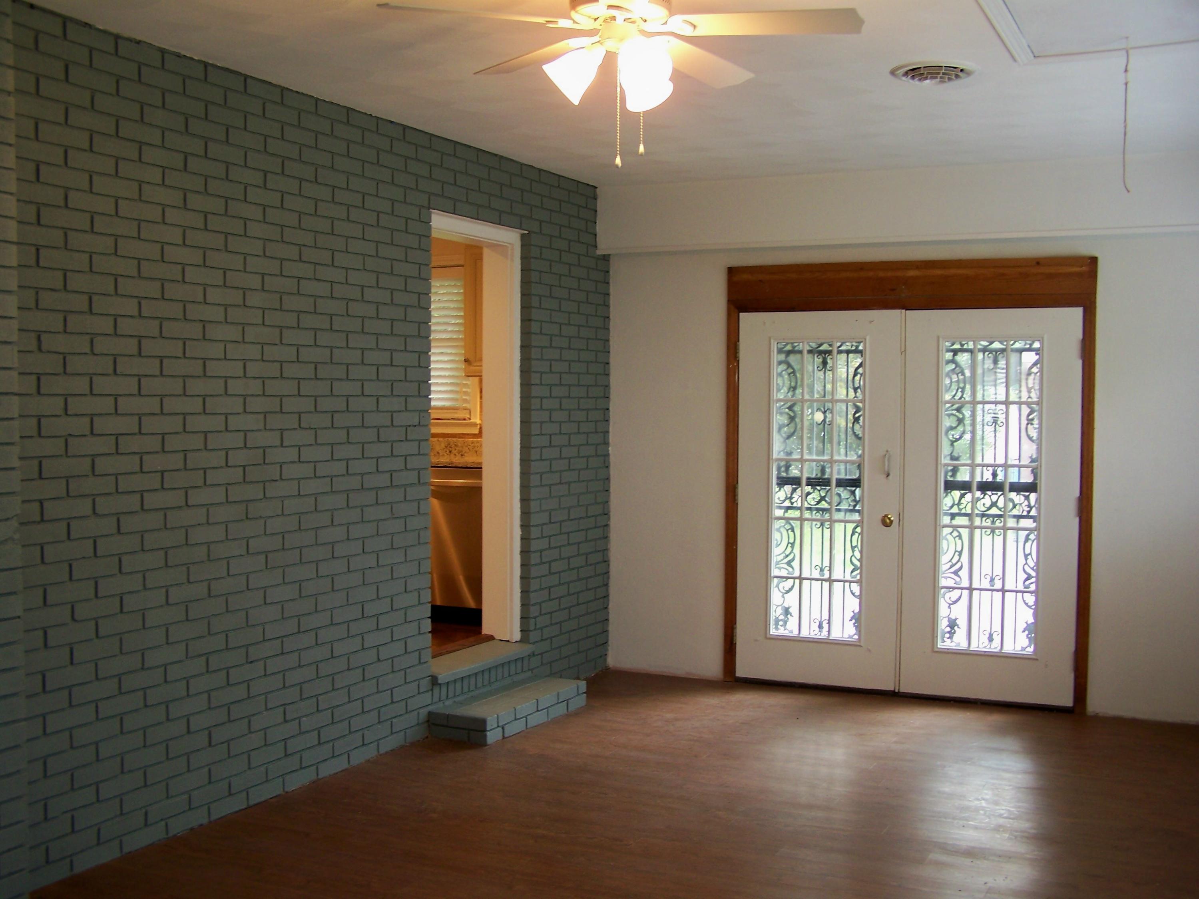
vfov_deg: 37.7
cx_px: 600
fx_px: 1316
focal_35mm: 38
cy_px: 450
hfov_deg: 49.0
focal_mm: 6.3
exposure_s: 1/8
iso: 64
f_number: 2.8
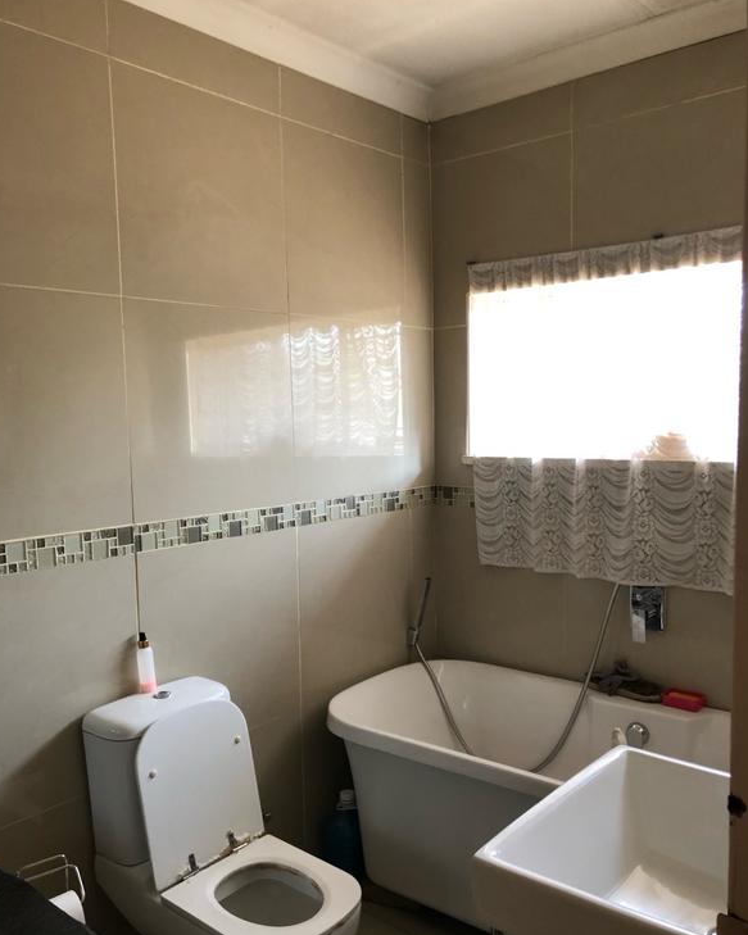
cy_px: 477
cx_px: 368
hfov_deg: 48.5
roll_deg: +0.8
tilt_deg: -3.7
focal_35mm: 30
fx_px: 830
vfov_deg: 58.8
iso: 50
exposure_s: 1/17
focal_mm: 4
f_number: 1.8
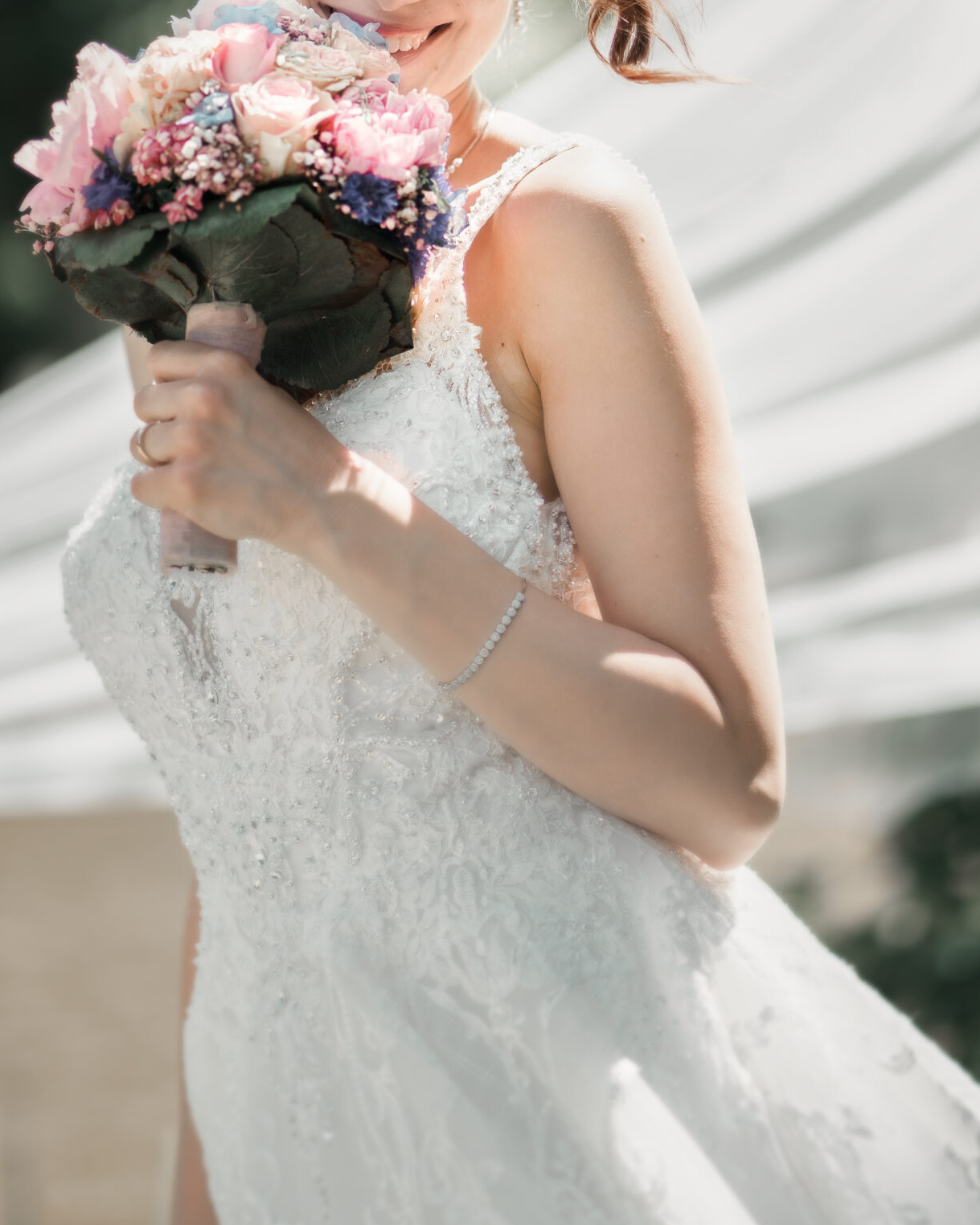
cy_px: 282
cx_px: 453
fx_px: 4859
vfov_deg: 14.3
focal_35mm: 134
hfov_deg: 11.5
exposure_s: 1/1600
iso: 100
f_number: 1.8
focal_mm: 85
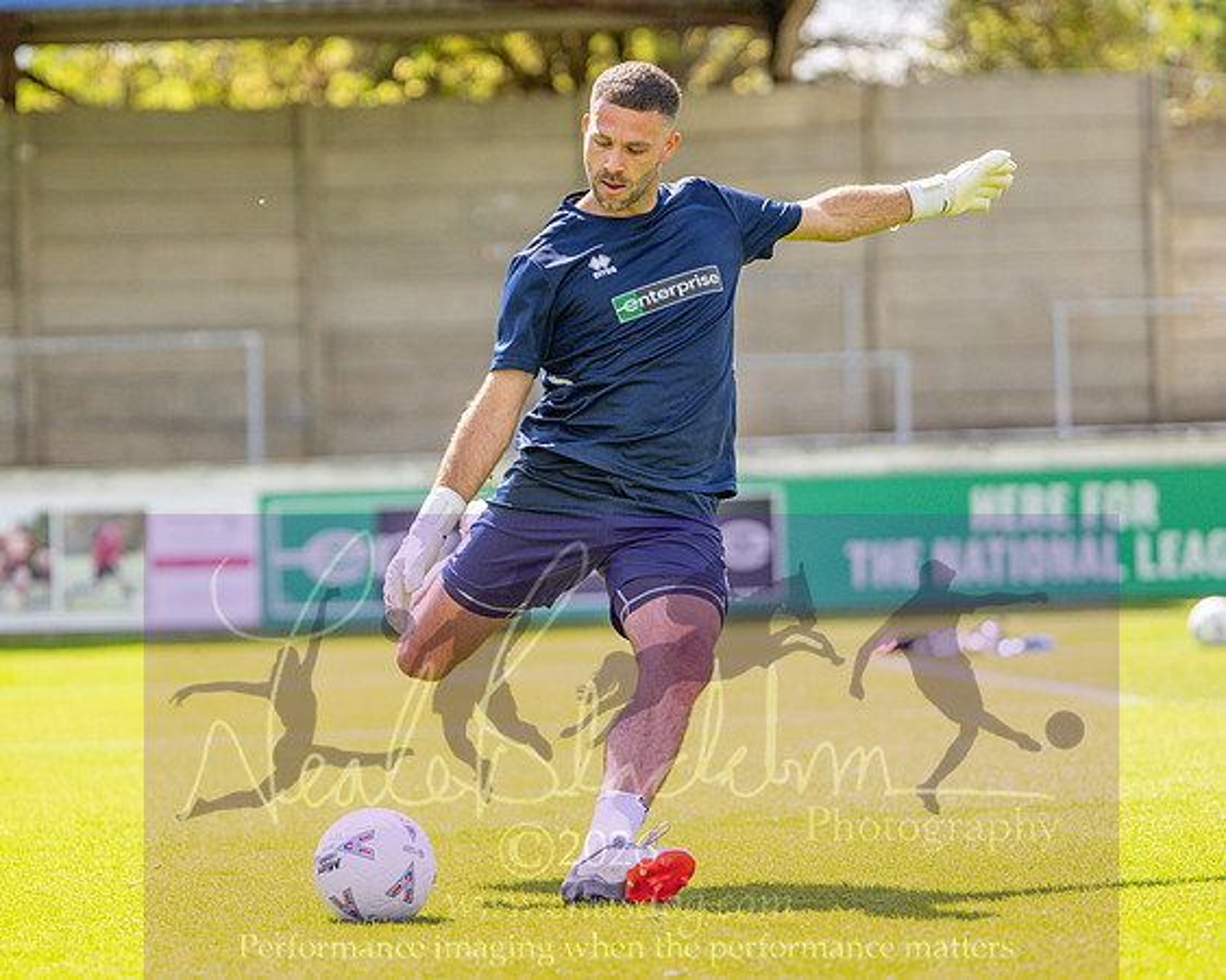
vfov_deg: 10.2
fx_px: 5509
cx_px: 445
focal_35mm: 152
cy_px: 483
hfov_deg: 12.7
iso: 220
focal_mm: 85
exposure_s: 1/6400
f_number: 1.6
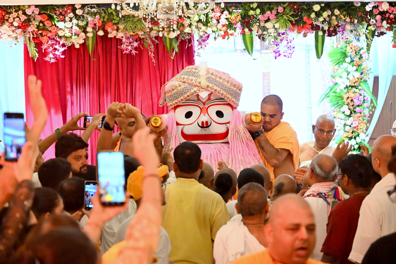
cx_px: 198
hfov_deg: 13.2
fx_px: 1705
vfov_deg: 8.9
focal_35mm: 155
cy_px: 132
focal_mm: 155
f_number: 6.3
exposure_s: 1/125
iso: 10000
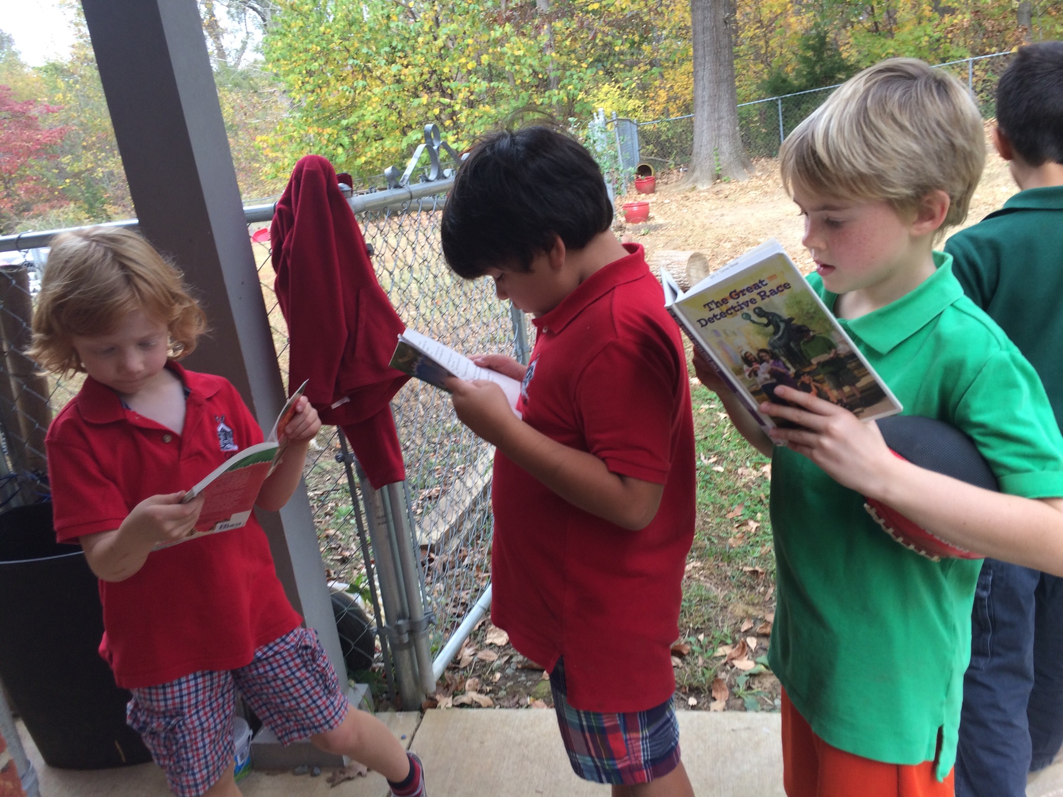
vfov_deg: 48.2
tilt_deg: -18.3
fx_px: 891
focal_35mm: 29
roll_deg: +7.0
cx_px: 532
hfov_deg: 61.7
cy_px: 398
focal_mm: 4.15
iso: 32
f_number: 2.2
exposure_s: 1/176
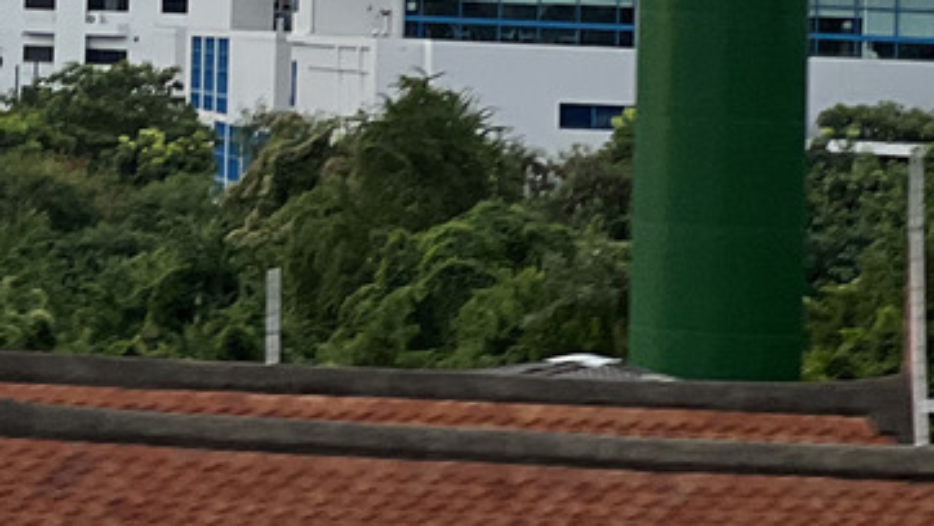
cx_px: -568
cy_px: -405
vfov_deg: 4.3
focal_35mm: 278
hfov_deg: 7.6
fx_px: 6888
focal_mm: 9
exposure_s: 1/226
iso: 32
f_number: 2.8
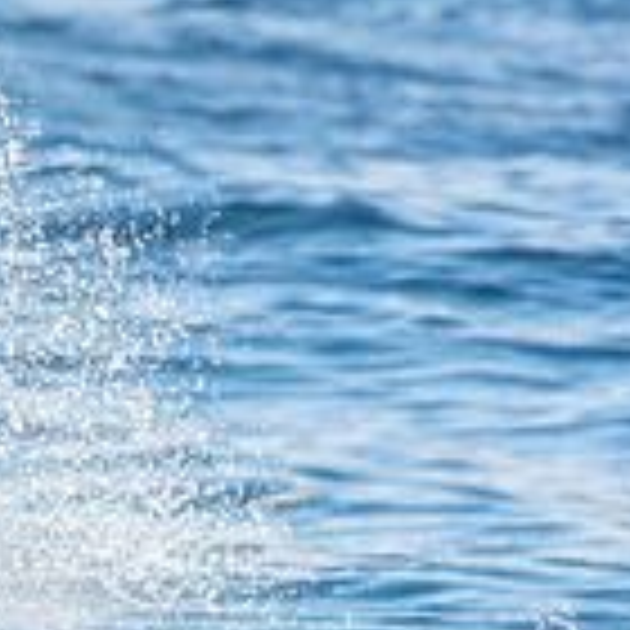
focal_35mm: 2633
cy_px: 682
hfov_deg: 0.7
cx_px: -486
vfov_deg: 0.7
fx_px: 54215
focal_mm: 500
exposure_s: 1/1250
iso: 280
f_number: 5.6
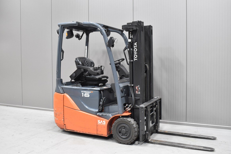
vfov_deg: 37.3
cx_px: 116
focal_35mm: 36
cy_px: 75
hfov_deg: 53.8
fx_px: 228
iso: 1600
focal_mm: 23
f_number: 5
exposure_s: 1/25
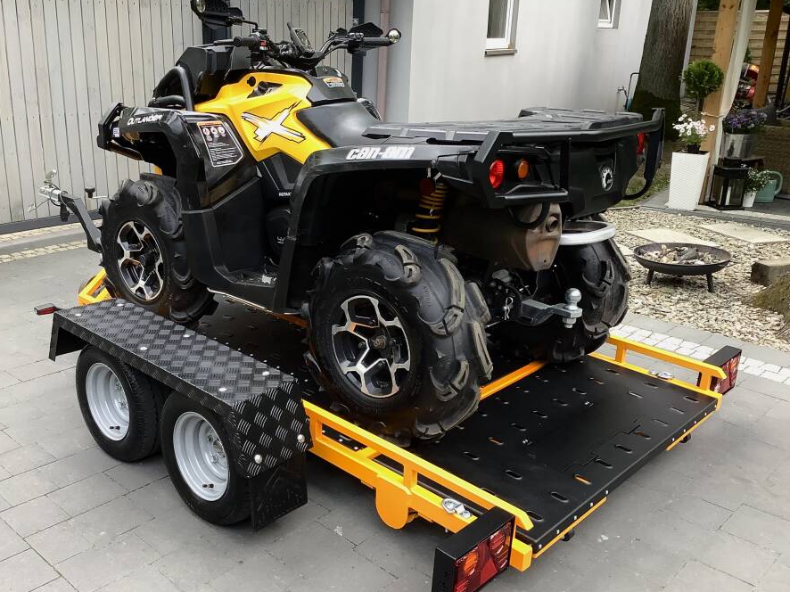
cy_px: 300
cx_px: 348
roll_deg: -1.5
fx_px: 799
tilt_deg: -18.9
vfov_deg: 40.7
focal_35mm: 35
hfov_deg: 52.5
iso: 80
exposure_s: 1/120
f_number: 2.4
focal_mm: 3.3
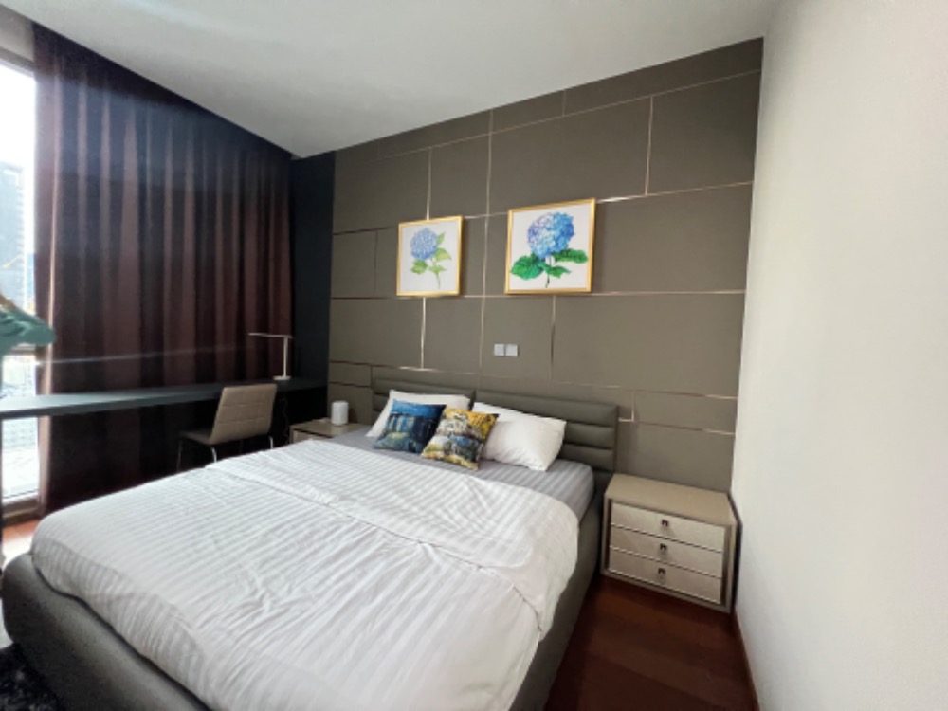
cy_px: 356
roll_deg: -3.1
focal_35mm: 13
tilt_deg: +0.0
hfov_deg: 106.2
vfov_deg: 89.9
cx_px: 474
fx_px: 356
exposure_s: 1/33
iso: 640
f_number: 1.8
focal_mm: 1.57
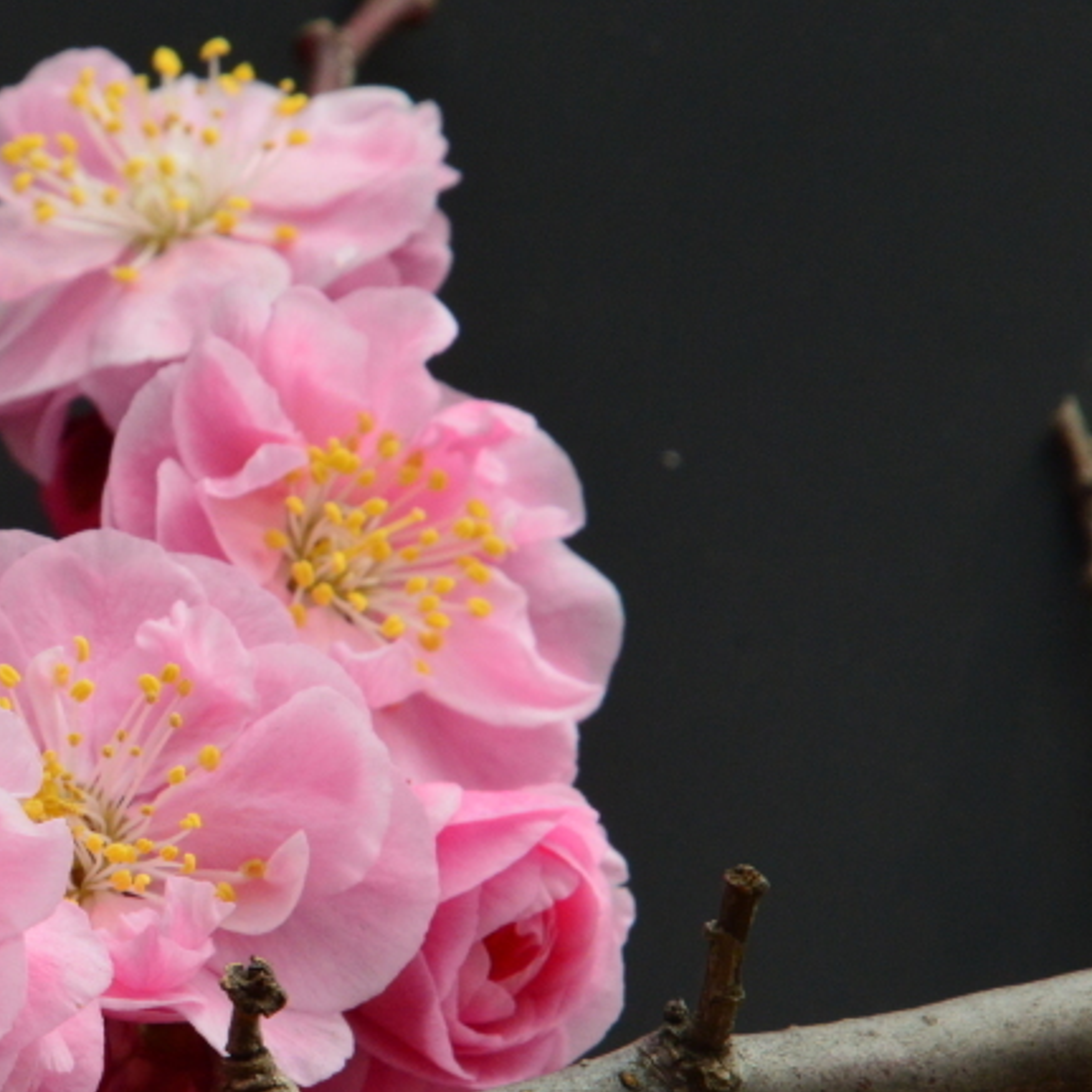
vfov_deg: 1.9
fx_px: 32371
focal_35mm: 907
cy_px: 701
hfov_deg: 1.9
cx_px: -119
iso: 1000
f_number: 18
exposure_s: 1/250
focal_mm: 300
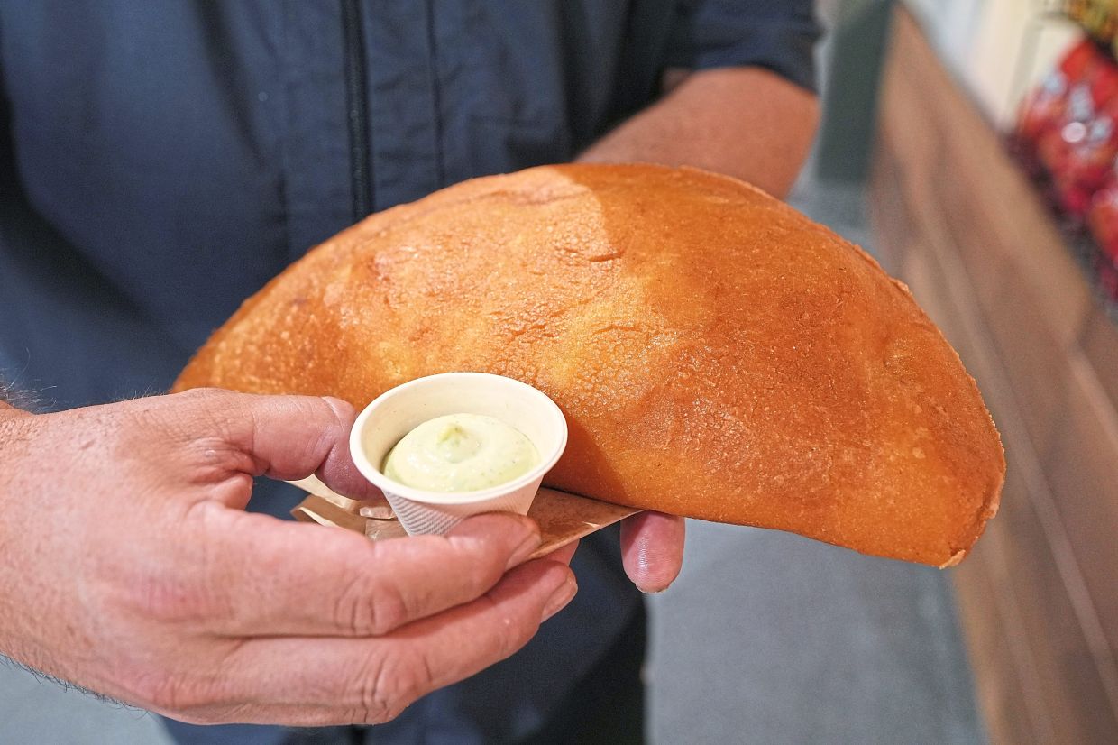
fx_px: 1056
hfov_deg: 55.8
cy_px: 372
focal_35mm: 34
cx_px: 559
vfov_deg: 38.9
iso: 1250
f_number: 4.5
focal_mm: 34
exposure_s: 1/60
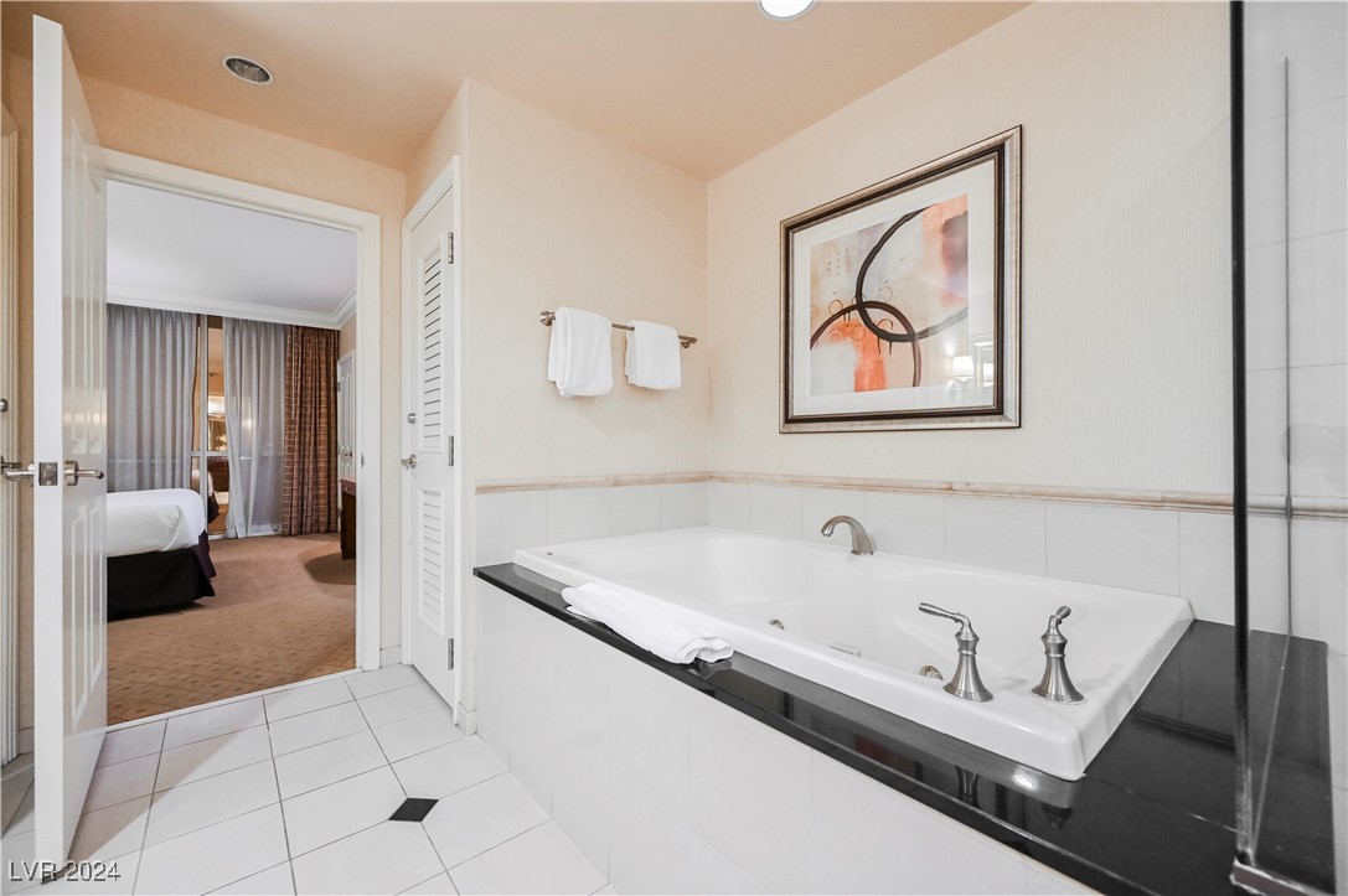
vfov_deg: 81.1
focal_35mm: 14
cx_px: 674
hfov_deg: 104.3
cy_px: 448
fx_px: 524
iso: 2500
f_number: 5.6
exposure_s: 1/30
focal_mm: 14
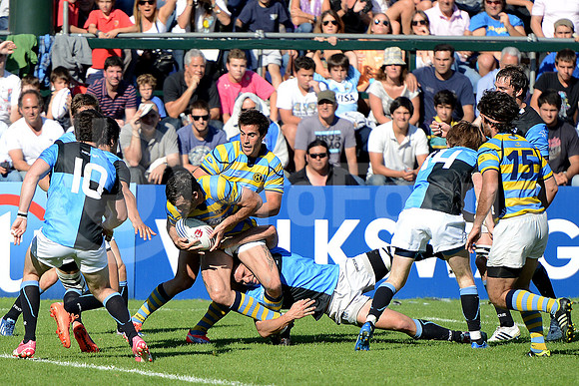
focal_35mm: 195
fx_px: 3137
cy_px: 193
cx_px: 290
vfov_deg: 7.0
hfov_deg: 10.5
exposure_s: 1/2000
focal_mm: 195
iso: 250
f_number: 2.8
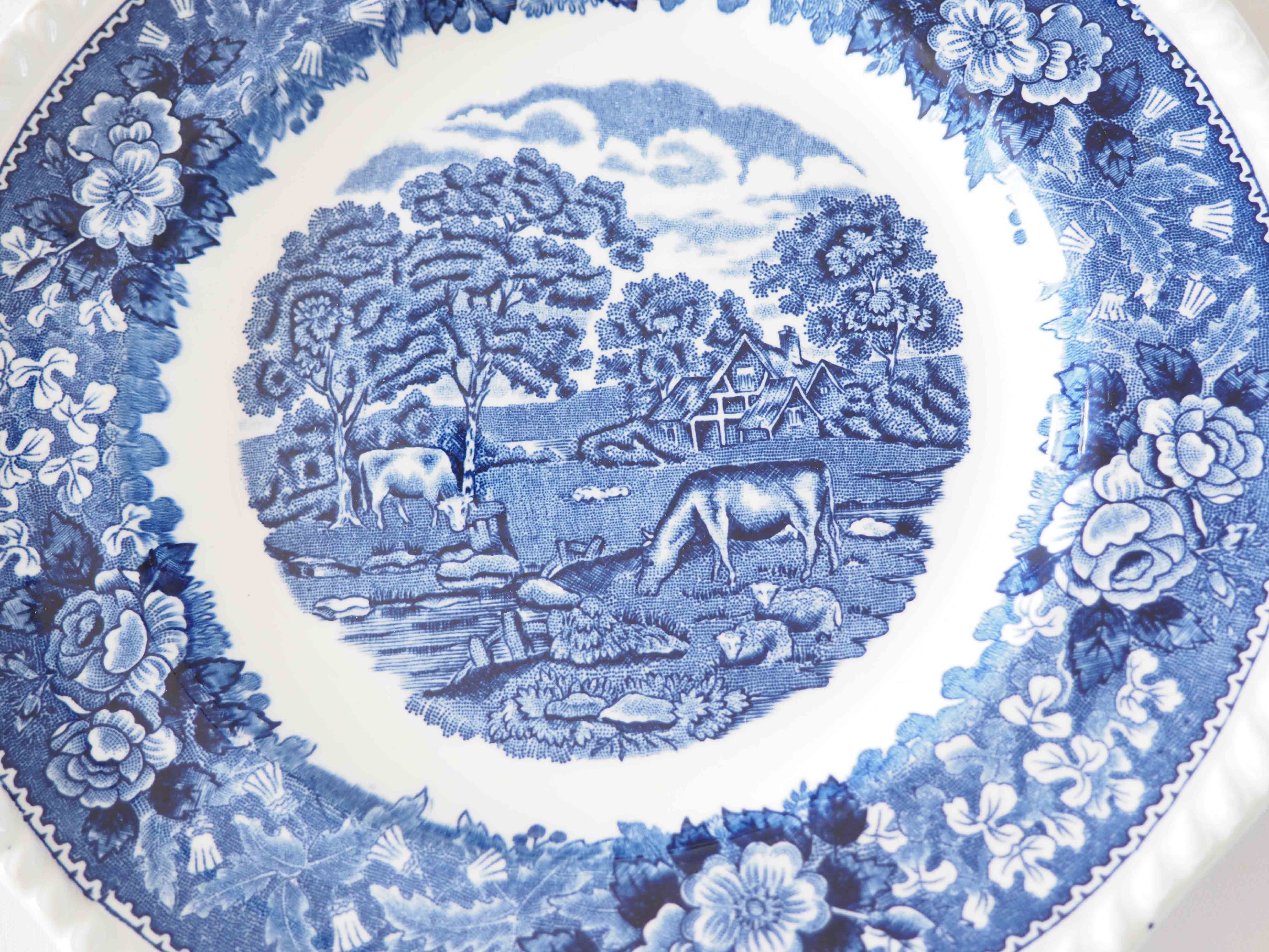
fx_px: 1613
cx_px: 634
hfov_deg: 42.9
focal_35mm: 44
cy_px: 476
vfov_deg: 32.9
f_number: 4.1
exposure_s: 1/60
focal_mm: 22
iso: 640
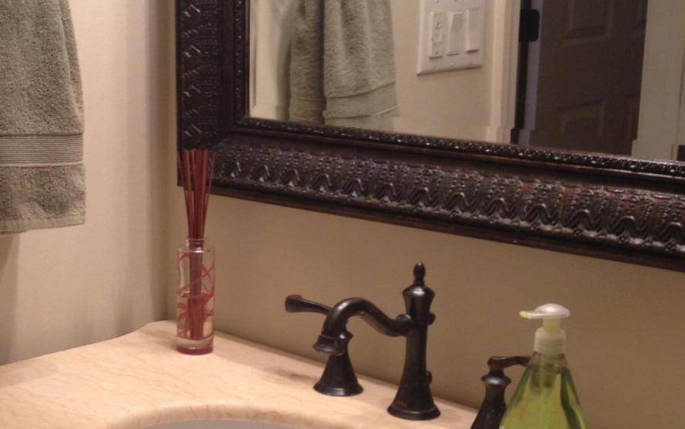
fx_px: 1568
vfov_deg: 15.5
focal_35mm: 84
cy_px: 297
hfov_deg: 24.2
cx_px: 127
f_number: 2.4
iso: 50
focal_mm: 4.28
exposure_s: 1/20
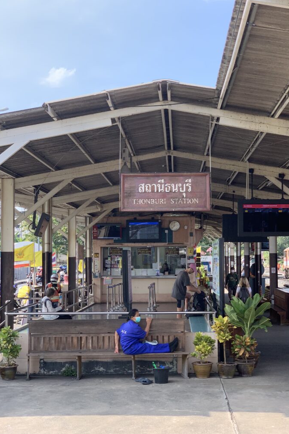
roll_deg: +0.3
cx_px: 162
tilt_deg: +5.1
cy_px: 220
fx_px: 662
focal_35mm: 55
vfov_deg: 36.3
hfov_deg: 24.6
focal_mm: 6
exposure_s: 1/417
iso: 16
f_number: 2.4
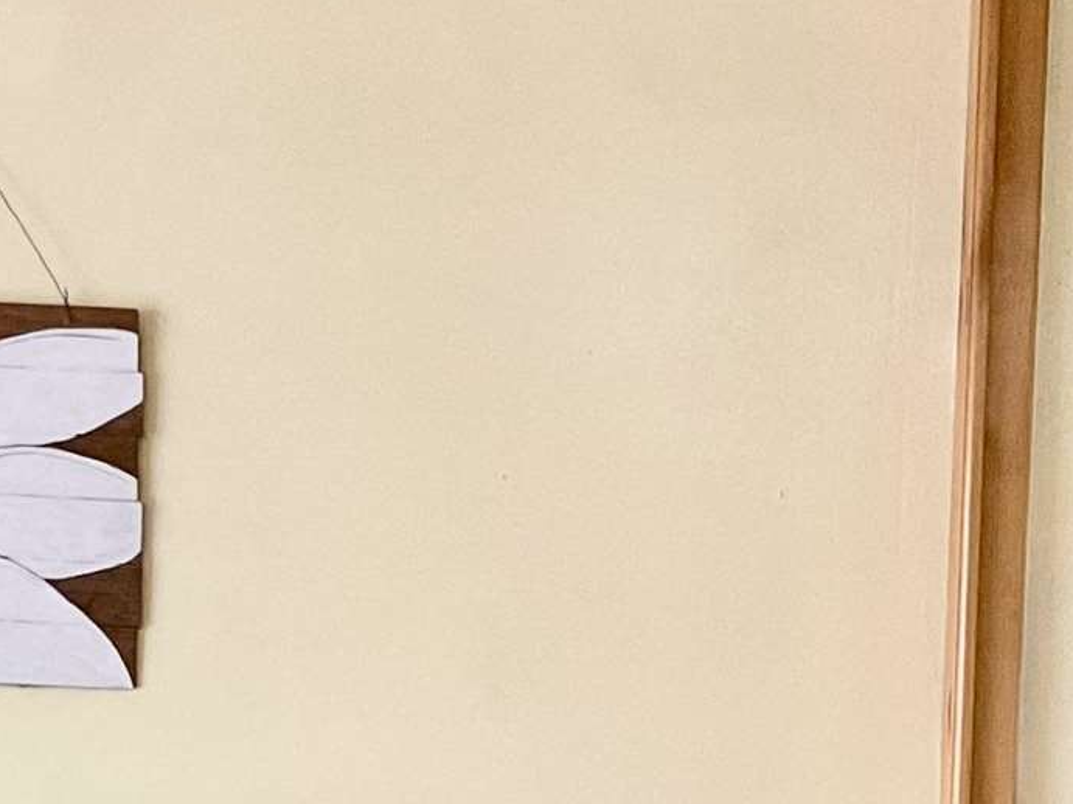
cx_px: 790
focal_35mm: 129
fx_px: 3998
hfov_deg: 15.2
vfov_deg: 10.9
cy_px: 1375
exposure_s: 1/60
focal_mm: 3
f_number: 1.8
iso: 160
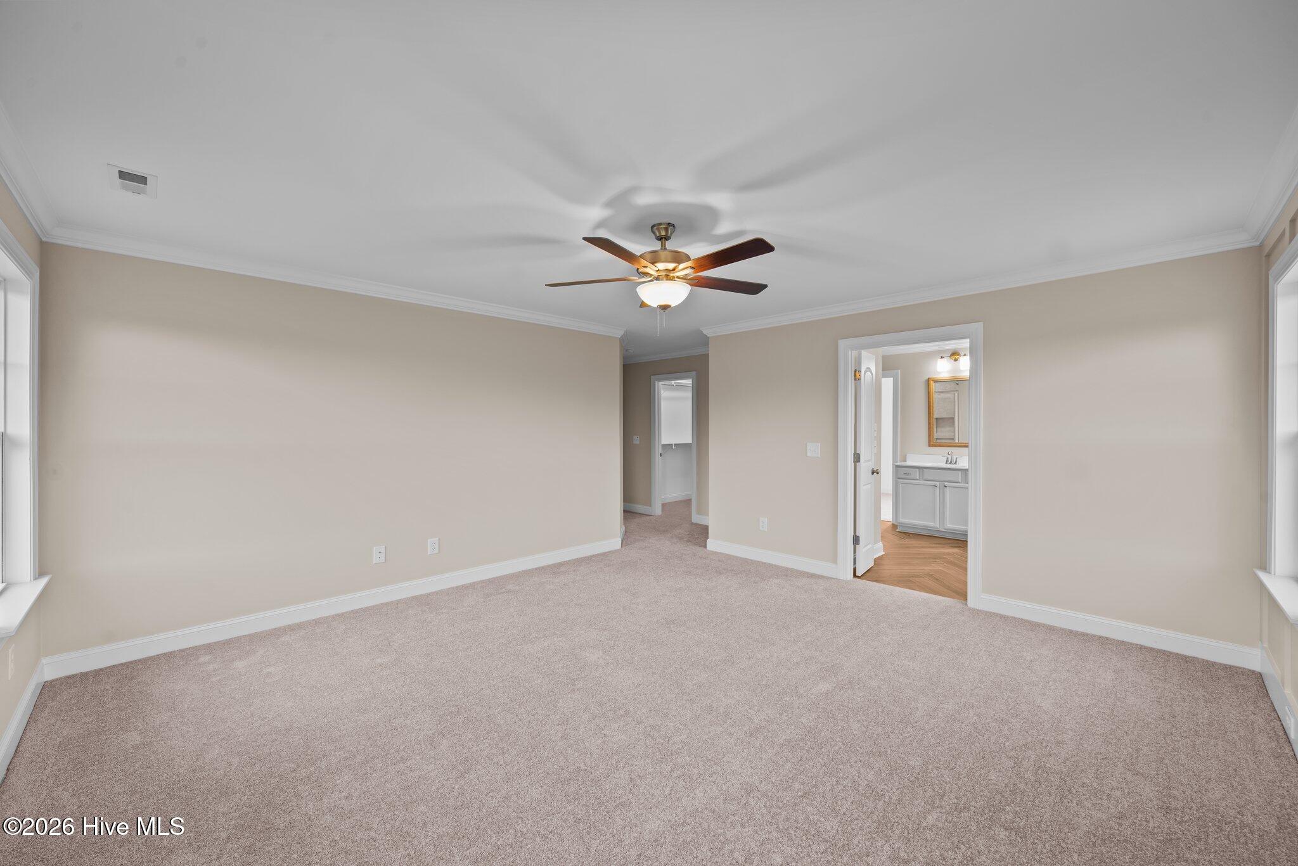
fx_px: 505
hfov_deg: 104.2
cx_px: 649
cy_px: 433
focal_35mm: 14
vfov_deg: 81.3
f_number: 8
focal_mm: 14
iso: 100
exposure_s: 1/1.67
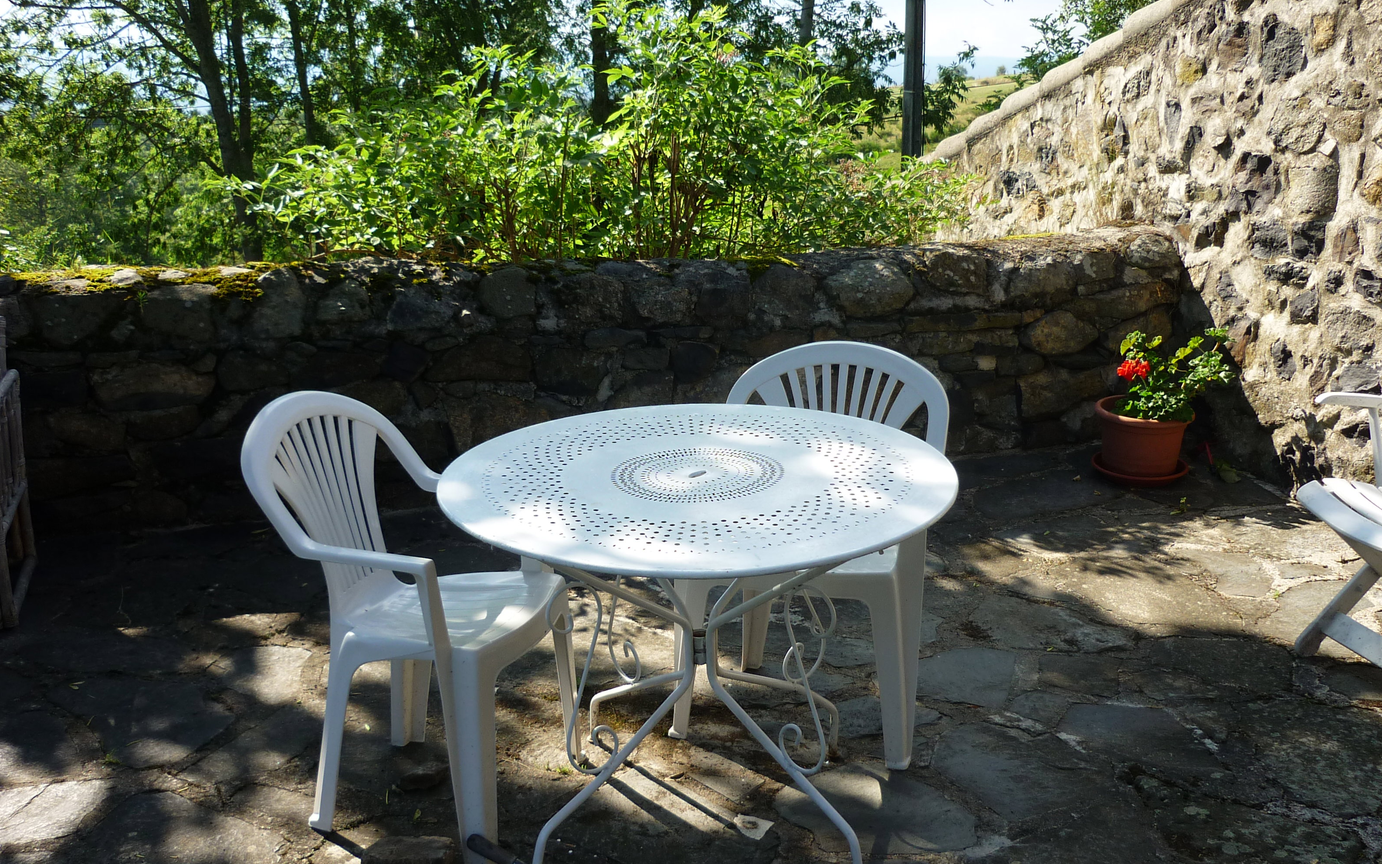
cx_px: 703
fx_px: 1356
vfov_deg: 35.3
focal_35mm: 36
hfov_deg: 54.0
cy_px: 473
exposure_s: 1/400
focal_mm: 5.5
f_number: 2.8
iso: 80
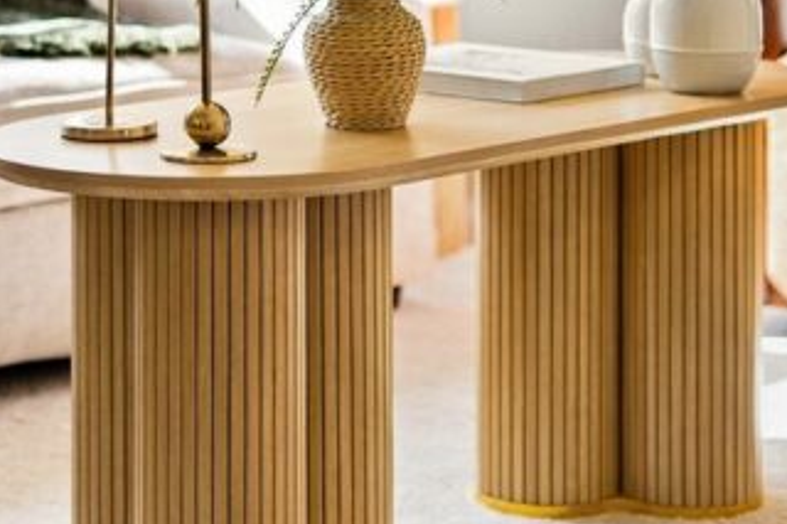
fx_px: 2731
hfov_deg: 16.4
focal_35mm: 125
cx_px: 344
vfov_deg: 10.8
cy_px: -100
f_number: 2
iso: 100
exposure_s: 1/320
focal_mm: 50
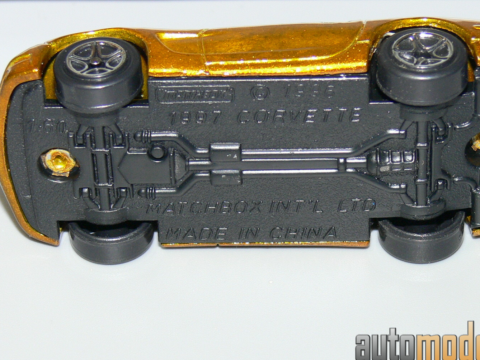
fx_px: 2288
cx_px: 273
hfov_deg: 12.0
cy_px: 160
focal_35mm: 165
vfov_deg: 9.0
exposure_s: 1/30
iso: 100
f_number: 4
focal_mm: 18.5
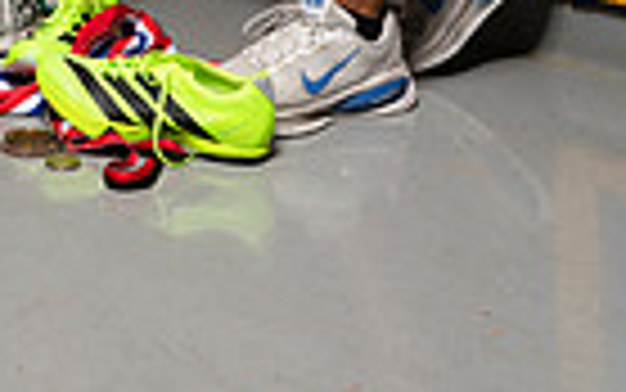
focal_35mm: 86
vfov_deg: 12.7
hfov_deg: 23.0
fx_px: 1468
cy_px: -460
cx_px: -23
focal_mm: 26
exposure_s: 1/250
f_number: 8
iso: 125
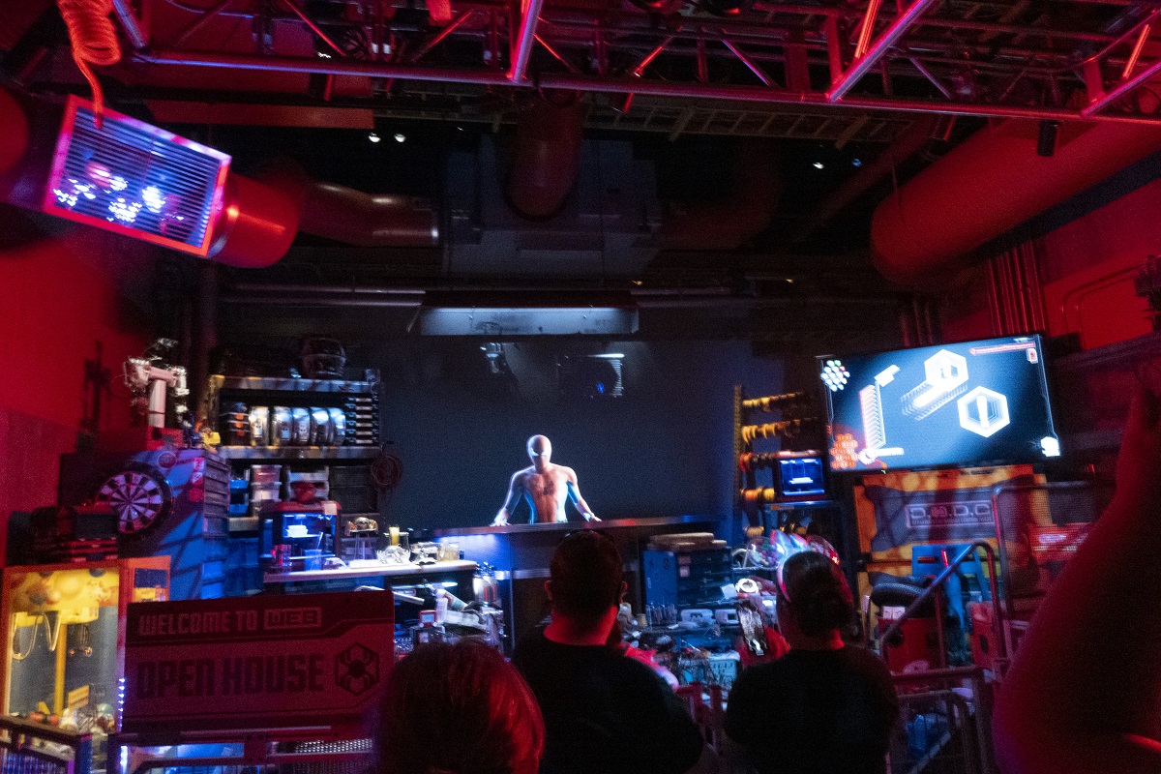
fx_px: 774
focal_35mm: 24
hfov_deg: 73.7
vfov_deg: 53.1
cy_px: 387
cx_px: 580
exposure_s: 1/6
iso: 6400
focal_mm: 9.4
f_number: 5.6
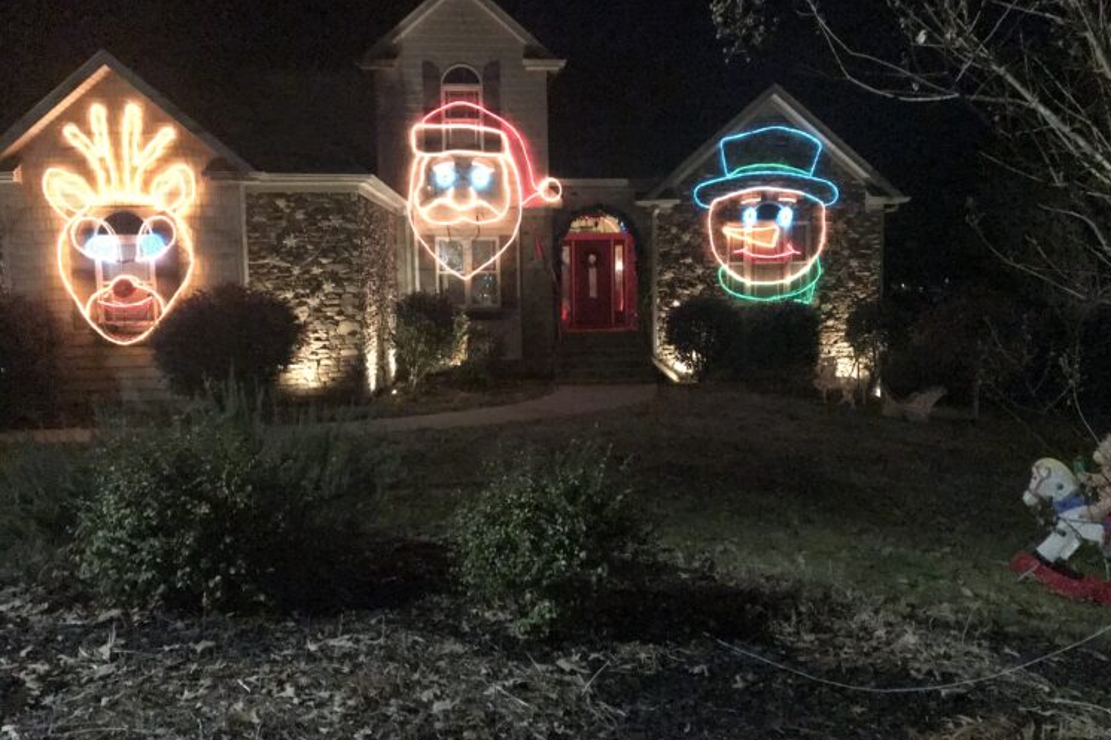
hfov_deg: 61.9
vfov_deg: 43.6
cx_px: 570
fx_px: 926
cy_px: 368
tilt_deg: -5.9
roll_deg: +0.0
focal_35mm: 30
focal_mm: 3.99
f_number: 1.8
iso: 1250
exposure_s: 1/15
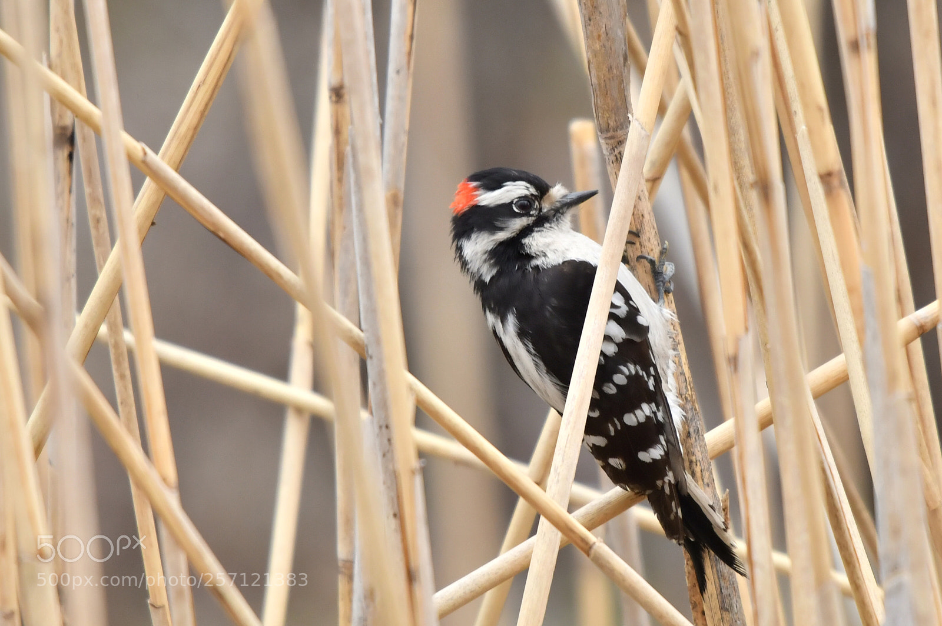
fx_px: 15687
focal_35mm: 600
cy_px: 313
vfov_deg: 2.3
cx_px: 471
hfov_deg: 3.4
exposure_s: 1/250
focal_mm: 400
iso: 800
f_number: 6.3
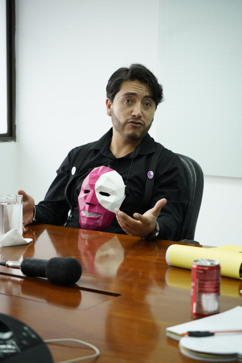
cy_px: 182
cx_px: 121
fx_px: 706
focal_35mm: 70
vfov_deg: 28.8
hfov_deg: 19.5
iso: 10000
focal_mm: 70
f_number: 5.6
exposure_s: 1/640
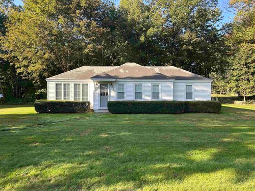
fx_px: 192
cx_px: 128
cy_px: 96
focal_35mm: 26
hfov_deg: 67.3
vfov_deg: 53.1
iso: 50
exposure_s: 1/544
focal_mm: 5.7
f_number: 1.5
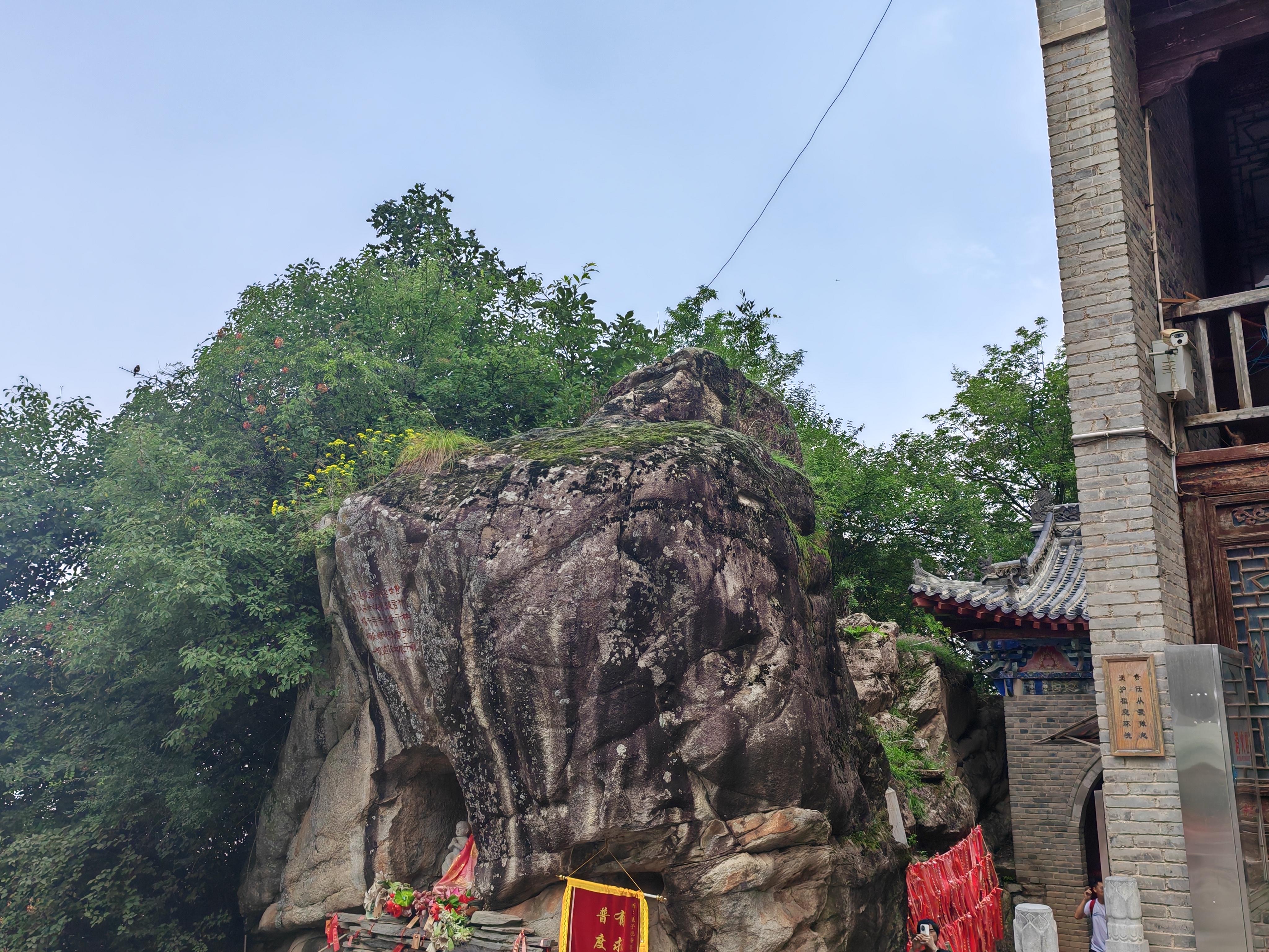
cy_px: 476
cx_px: 634
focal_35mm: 33
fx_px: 1210
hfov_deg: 55.4
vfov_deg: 42.9
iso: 50
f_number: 1.95
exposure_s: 1/840
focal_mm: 5.52
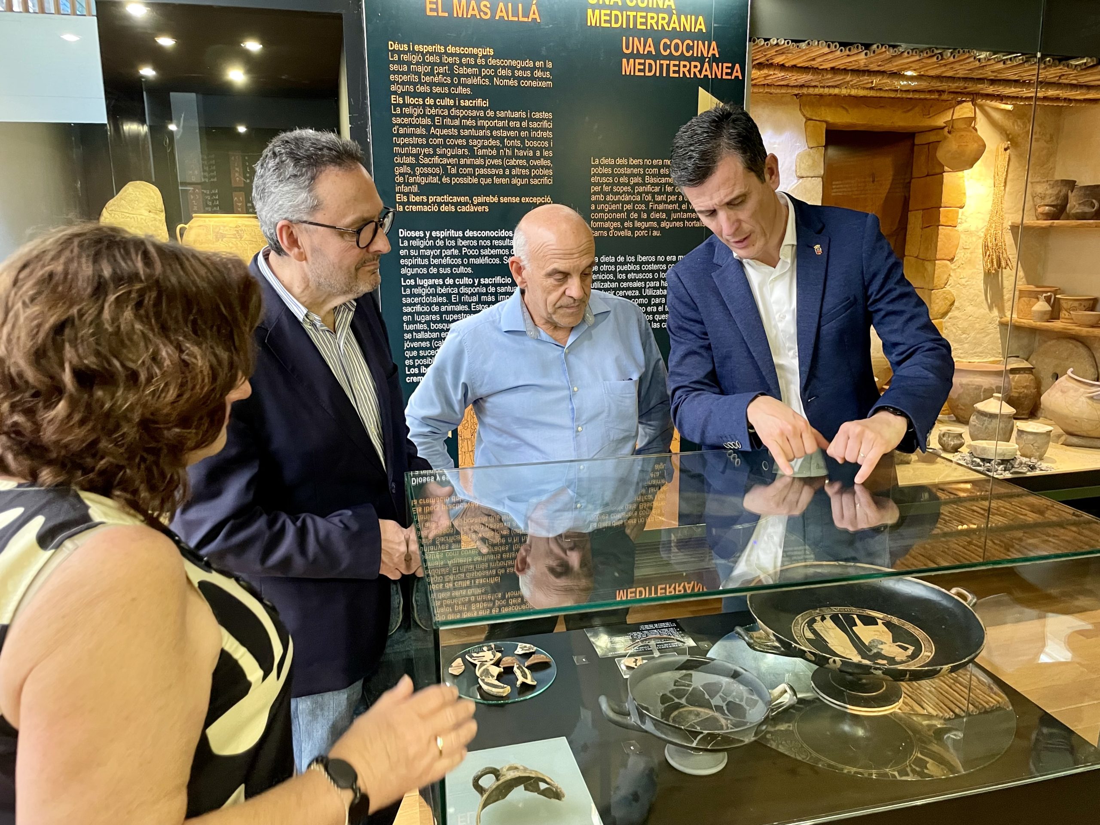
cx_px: 550
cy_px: 412
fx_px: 826
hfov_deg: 67.3
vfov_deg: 53.1
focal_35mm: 26
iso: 400
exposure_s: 1/50
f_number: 1.6
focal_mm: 4.2
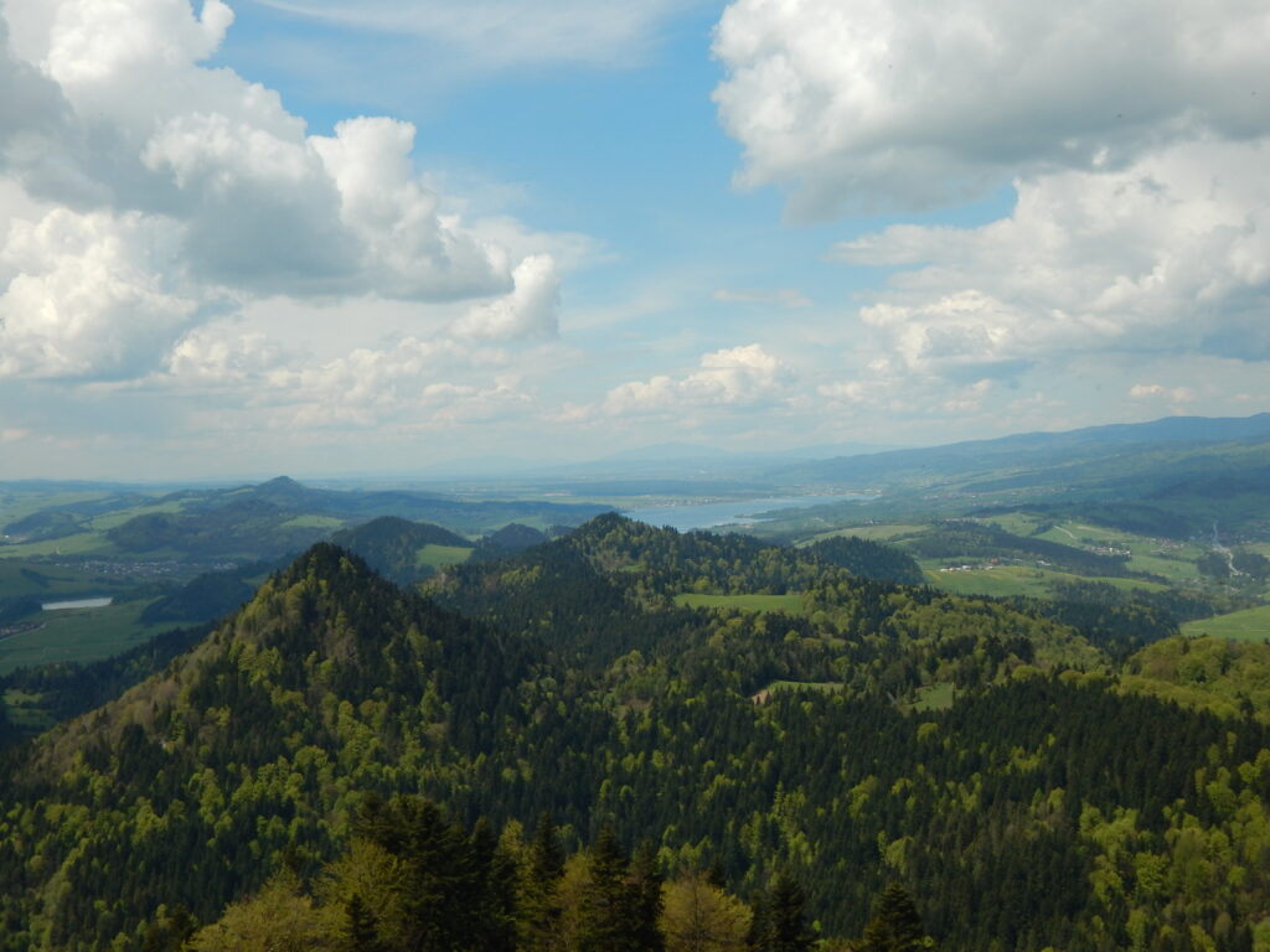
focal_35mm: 43
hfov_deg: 43.9
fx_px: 1578
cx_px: 635
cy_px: 476
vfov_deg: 33.6
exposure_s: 1/500
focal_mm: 7.7
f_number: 7.1
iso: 125
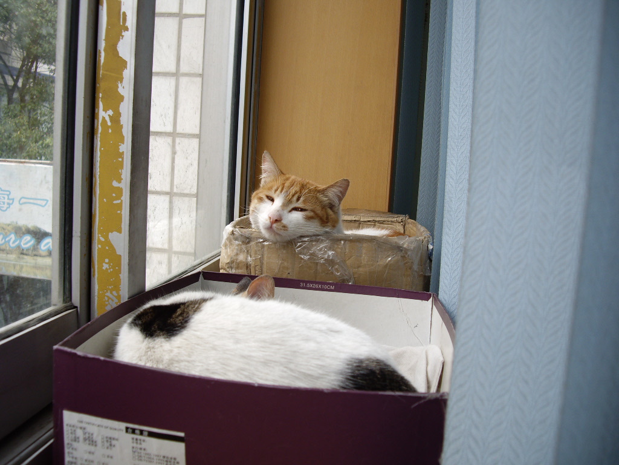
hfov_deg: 49.0
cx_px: 310
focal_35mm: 38
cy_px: 232
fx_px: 680
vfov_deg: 37.7
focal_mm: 7.9
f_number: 2.8
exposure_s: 1/160
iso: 100
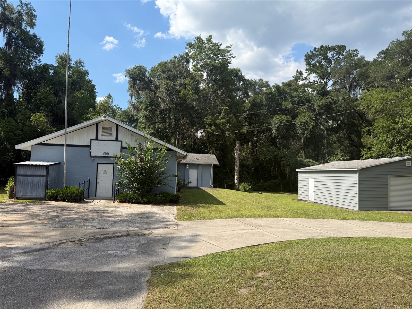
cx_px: 206
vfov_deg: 56.8
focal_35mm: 24
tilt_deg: +3.4
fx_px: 286
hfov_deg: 71.6
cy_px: 154
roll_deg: -1.3
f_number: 1.78
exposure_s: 1/3584
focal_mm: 6.76
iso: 80
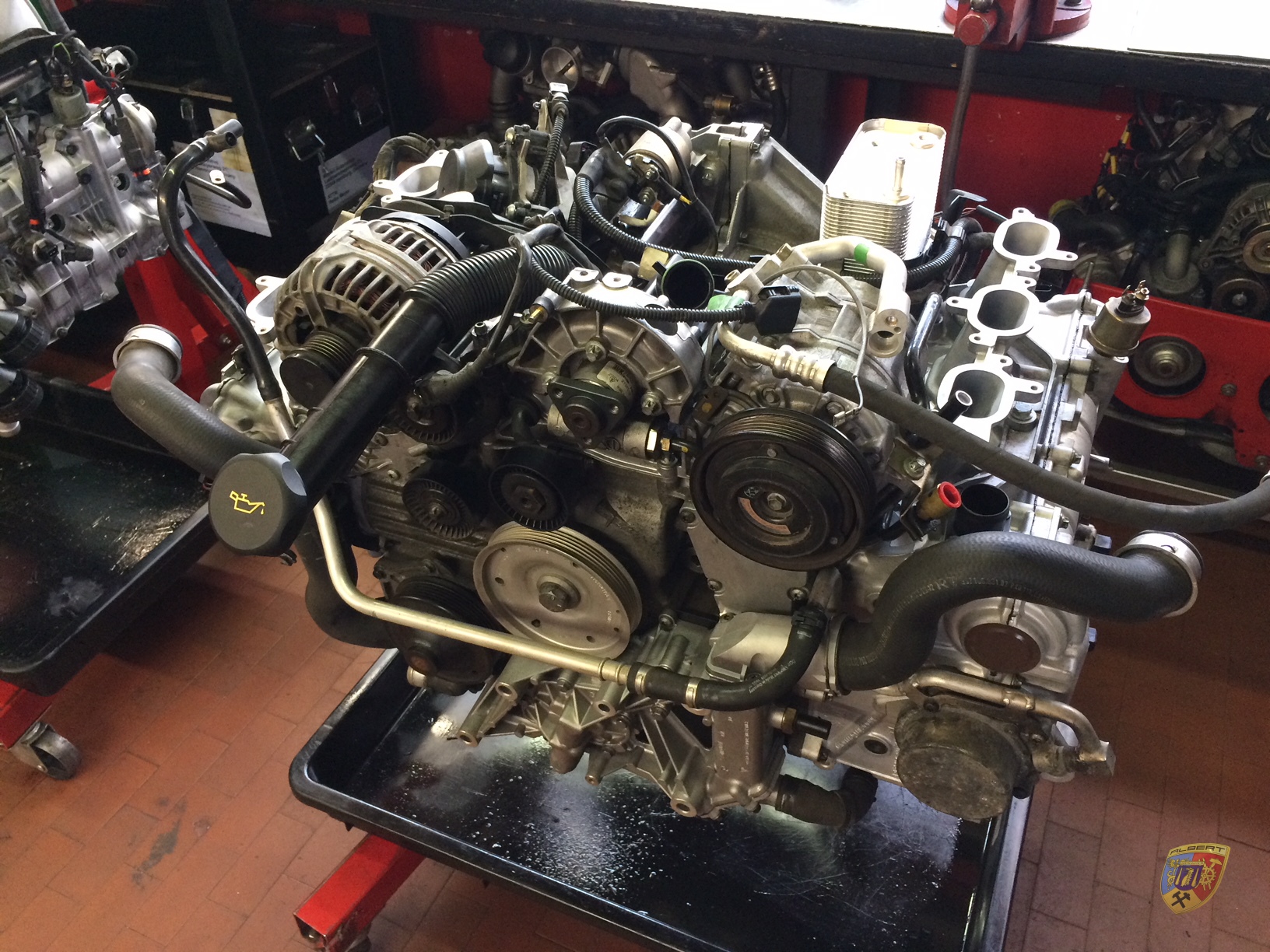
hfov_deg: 61.7
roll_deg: +2.5
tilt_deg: -39.0
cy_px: 476
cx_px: 635
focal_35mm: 29
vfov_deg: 48.2
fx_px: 1064
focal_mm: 4.15
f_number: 2.2
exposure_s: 1/33
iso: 250
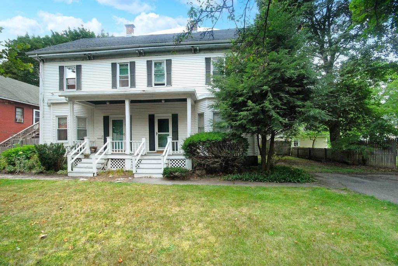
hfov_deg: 100.3
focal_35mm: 15
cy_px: 133
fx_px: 166
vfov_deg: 77.5
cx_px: 199
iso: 400
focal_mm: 10
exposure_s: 1/60
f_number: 9
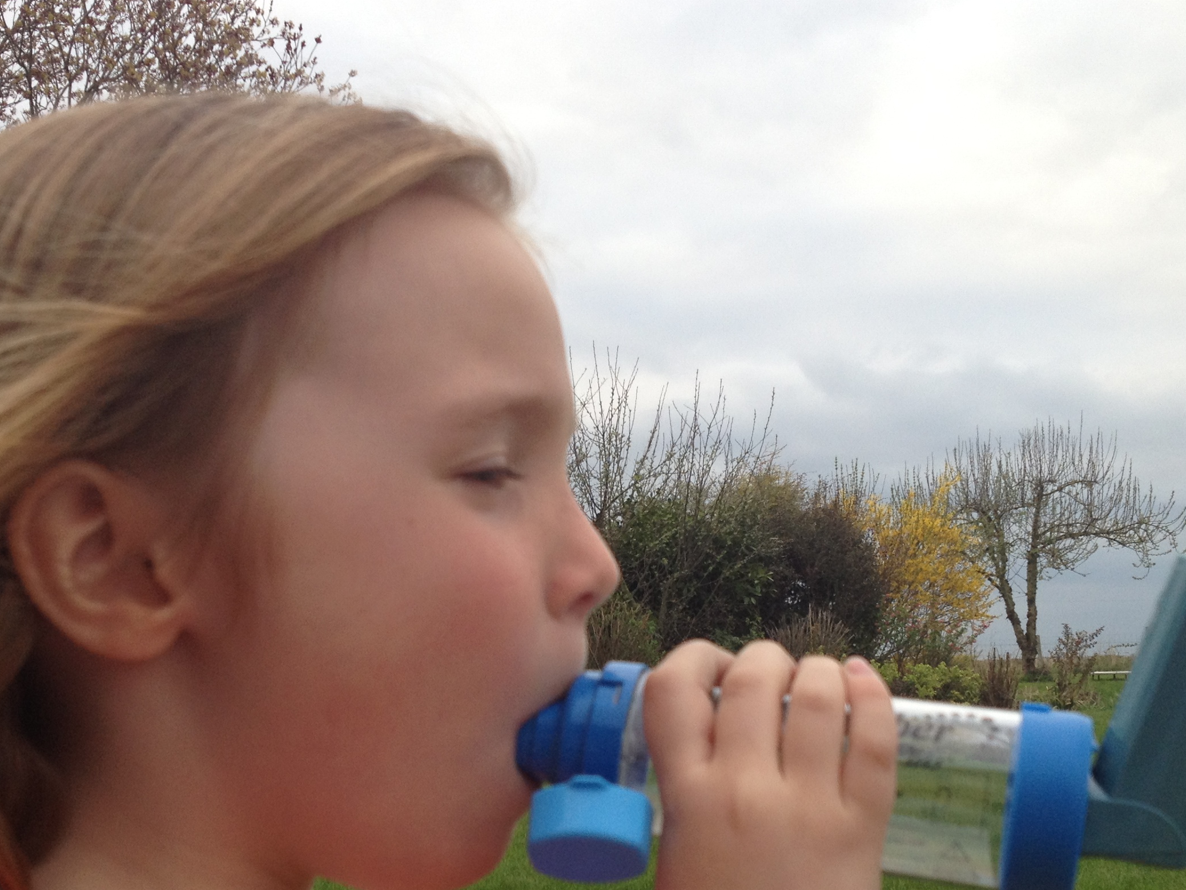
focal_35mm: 55
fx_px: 1884
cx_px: 533
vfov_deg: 26.2
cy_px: 684
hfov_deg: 34.9
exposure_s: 1/179
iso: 50
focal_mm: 4.28
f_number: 2.4
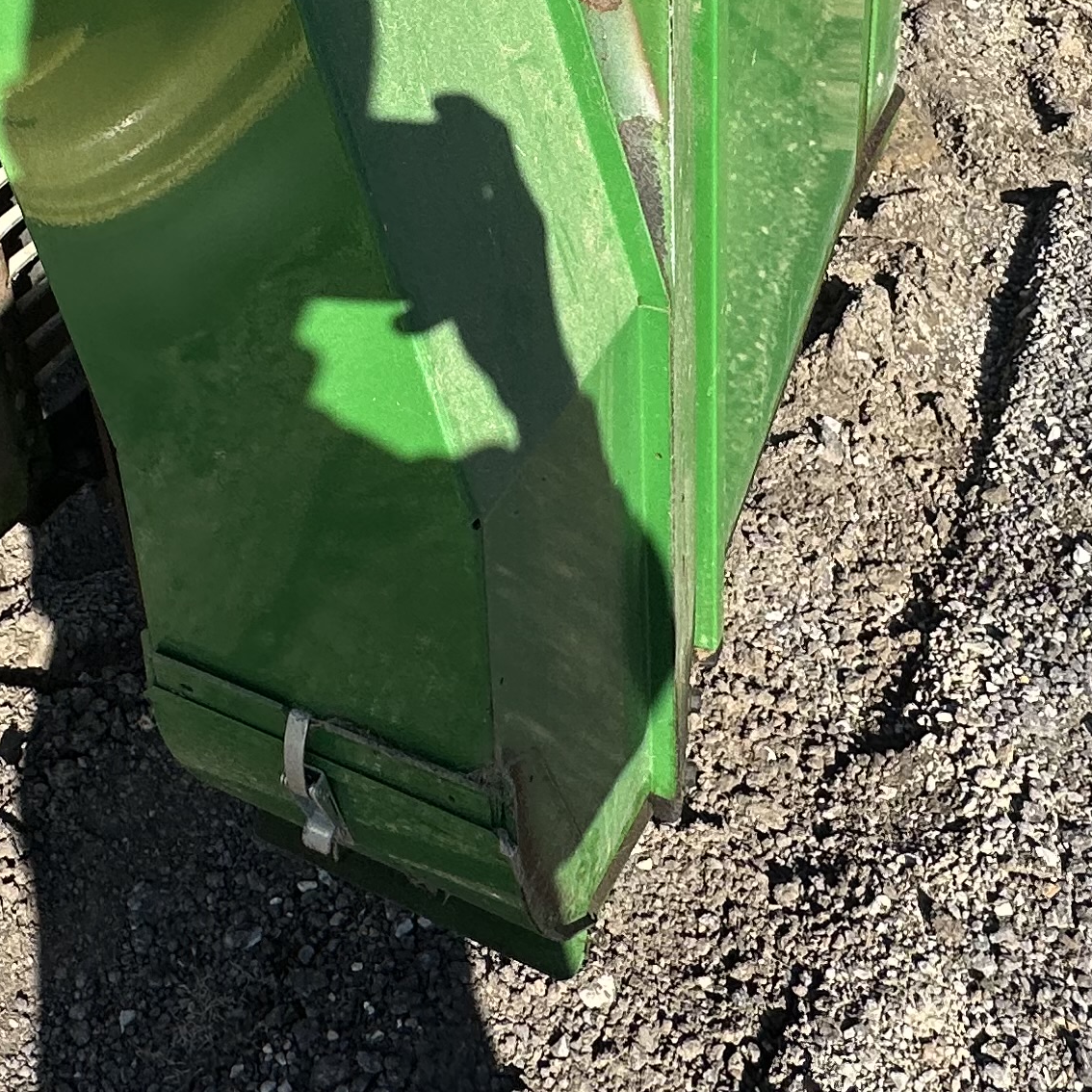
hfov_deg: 38.0
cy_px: 75
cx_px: 381
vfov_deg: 35.7
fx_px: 1570
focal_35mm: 44
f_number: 2.2
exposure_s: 1/1221
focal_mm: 2.22
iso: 40
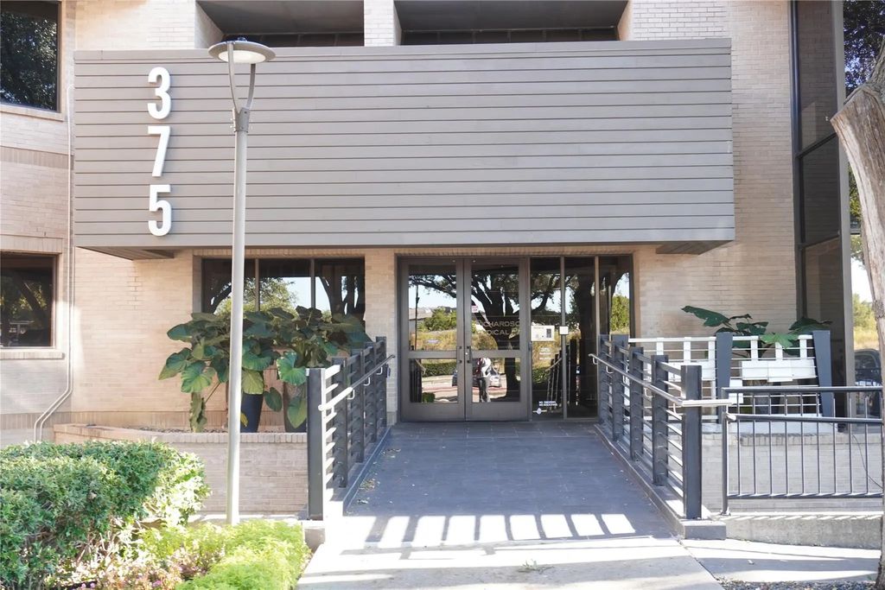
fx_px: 1033
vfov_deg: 31.9
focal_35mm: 42
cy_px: 295
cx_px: 442
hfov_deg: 46.4
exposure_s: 1/40
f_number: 7.1
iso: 500
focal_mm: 28
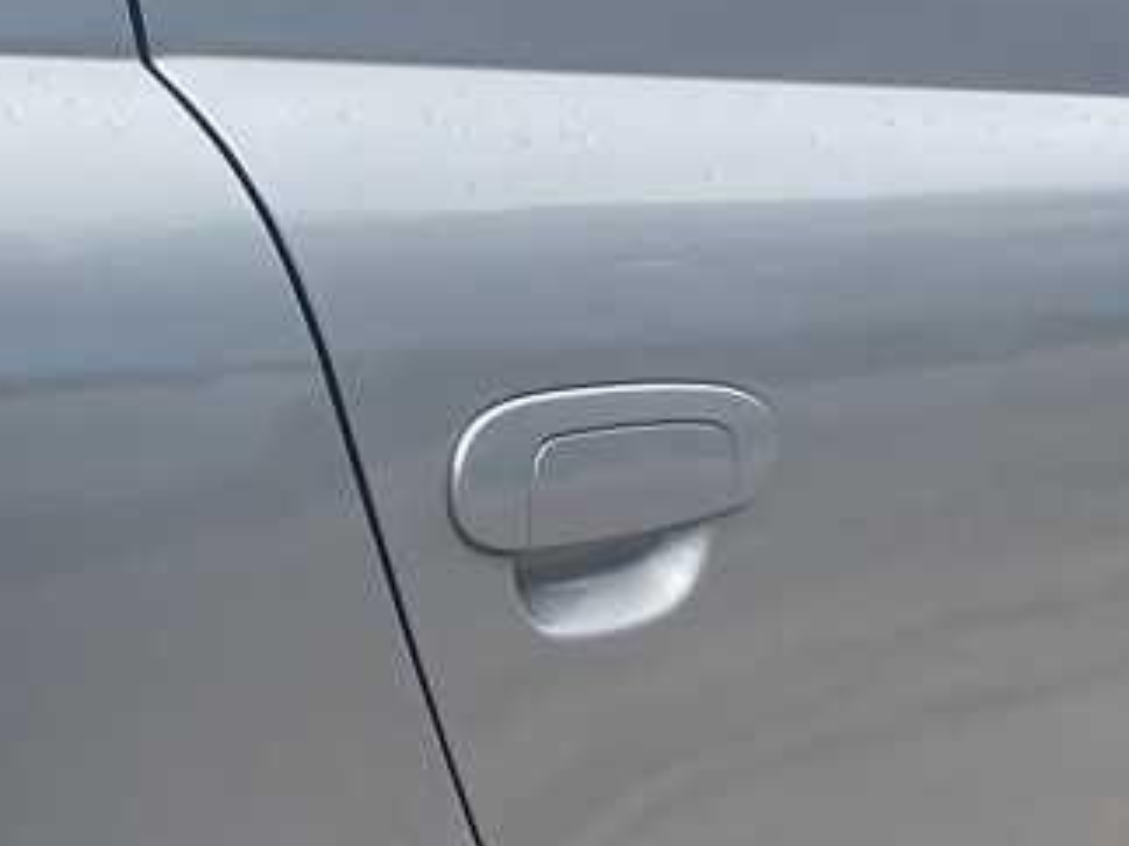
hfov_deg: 13.1
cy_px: 696
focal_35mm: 145
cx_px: -350
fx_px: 4727
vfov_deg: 10.2
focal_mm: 4.2
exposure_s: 1/917
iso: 32
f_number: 1.6
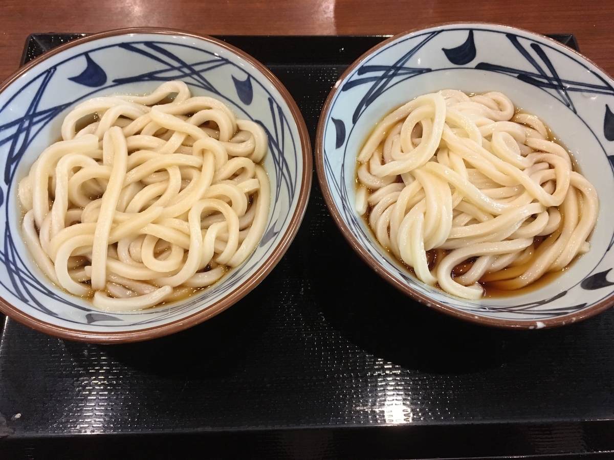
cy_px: 230
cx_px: 307
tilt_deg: -63.9
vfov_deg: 48.2
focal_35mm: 29
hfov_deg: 61.7
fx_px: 514
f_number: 2.2
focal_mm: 4.15
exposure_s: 1/30
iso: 125
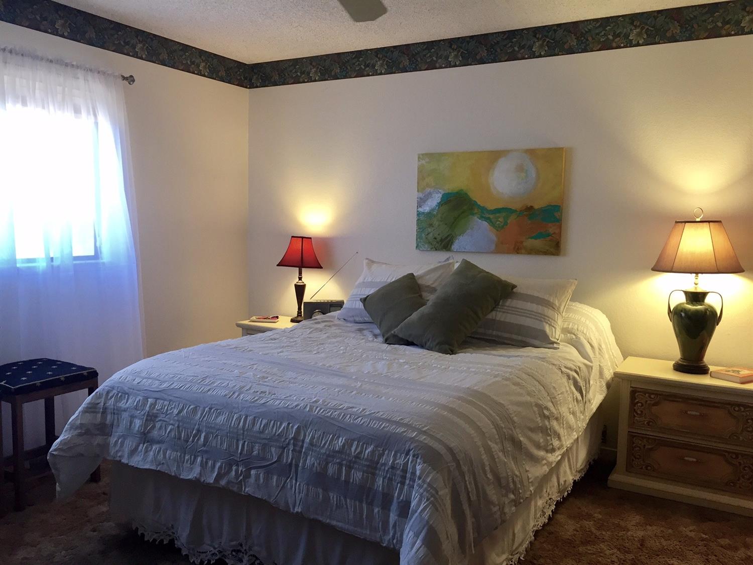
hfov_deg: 61.7
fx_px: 631
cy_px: 282
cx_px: 376
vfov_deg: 48.2
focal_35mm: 29
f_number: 2.2
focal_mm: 4.15
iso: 64
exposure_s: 1/30
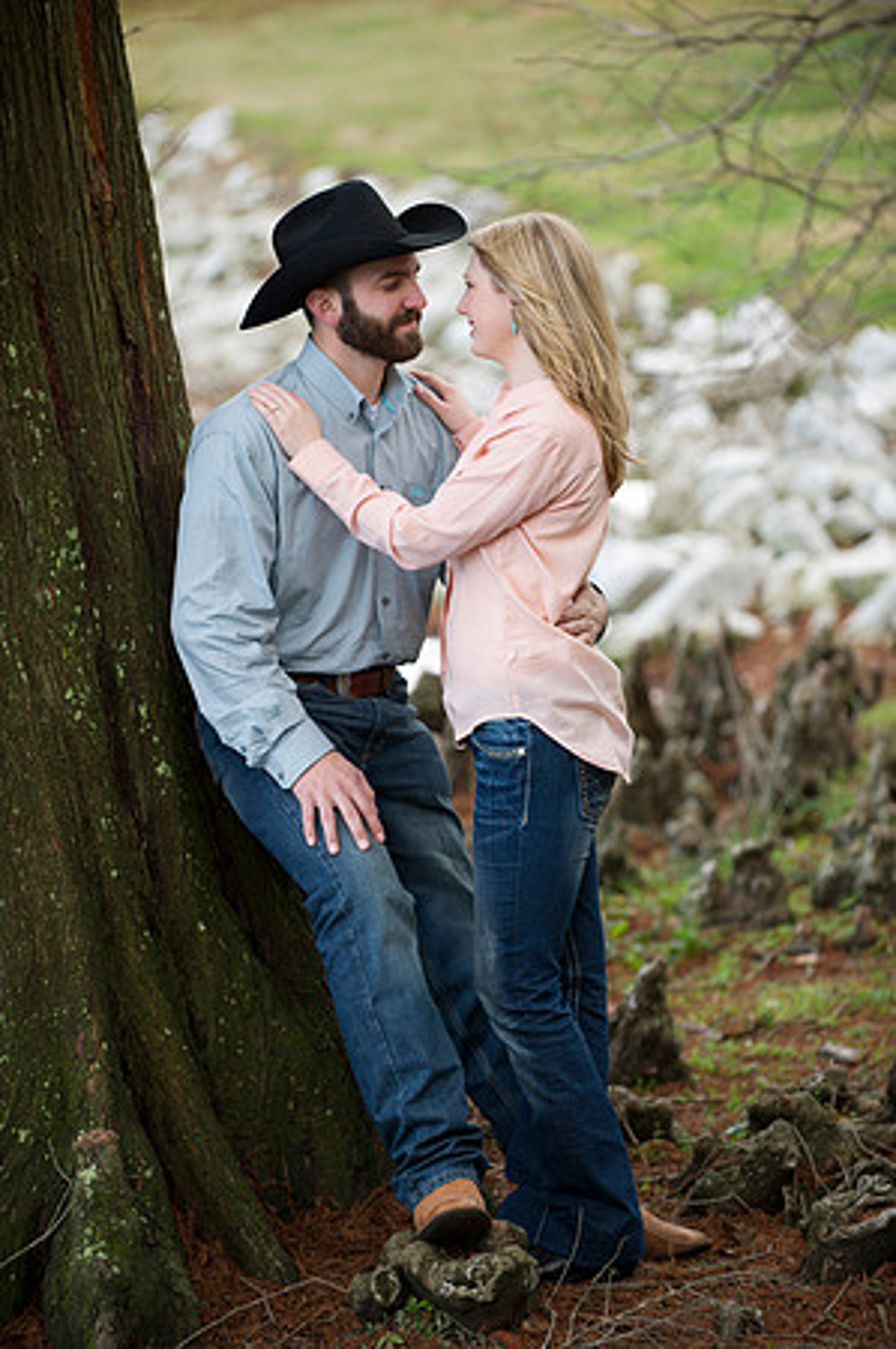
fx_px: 5238
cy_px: 674
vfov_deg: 14.7
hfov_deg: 9.8
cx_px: 448
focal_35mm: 140
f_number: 2.8
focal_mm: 140
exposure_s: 1/160
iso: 250
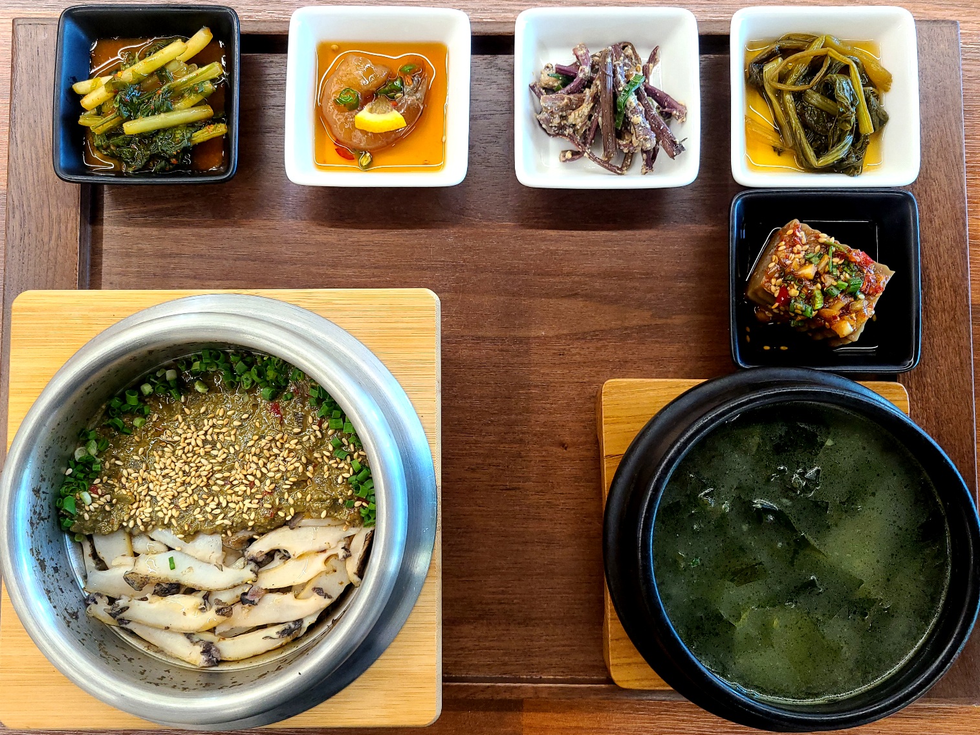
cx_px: 490
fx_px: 736
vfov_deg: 53.1
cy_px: 368
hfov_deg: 67.3
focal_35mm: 26
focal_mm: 5.4
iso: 125
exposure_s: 1/60.2
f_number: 1.8
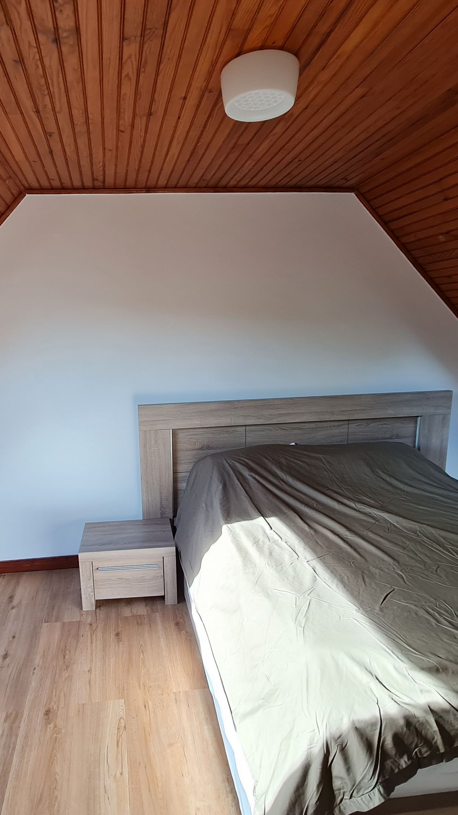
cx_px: 163
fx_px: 432
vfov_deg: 86.5
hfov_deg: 55.0
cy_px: 429
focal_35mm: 20
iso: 80
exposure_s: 1/100
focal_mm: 2.2
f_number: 2.2
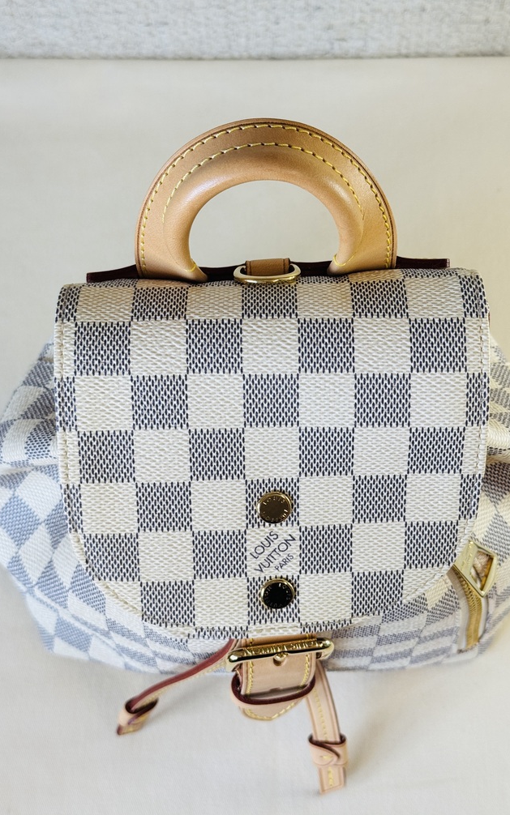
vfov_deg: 39.6
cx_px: 266
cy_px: 408
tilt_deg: -66.9
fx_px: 1134
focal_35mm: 51
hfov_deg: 25.3
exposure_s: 1/100
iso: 80
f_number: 1.78
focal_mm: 6.76
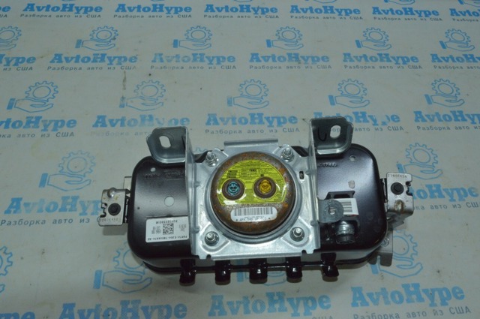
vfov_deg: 43.5
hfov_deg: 62.0
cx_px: 240
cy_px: 160
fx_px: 399
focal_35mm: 30
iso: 1600
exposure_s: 1/40
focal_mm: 20
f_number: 25
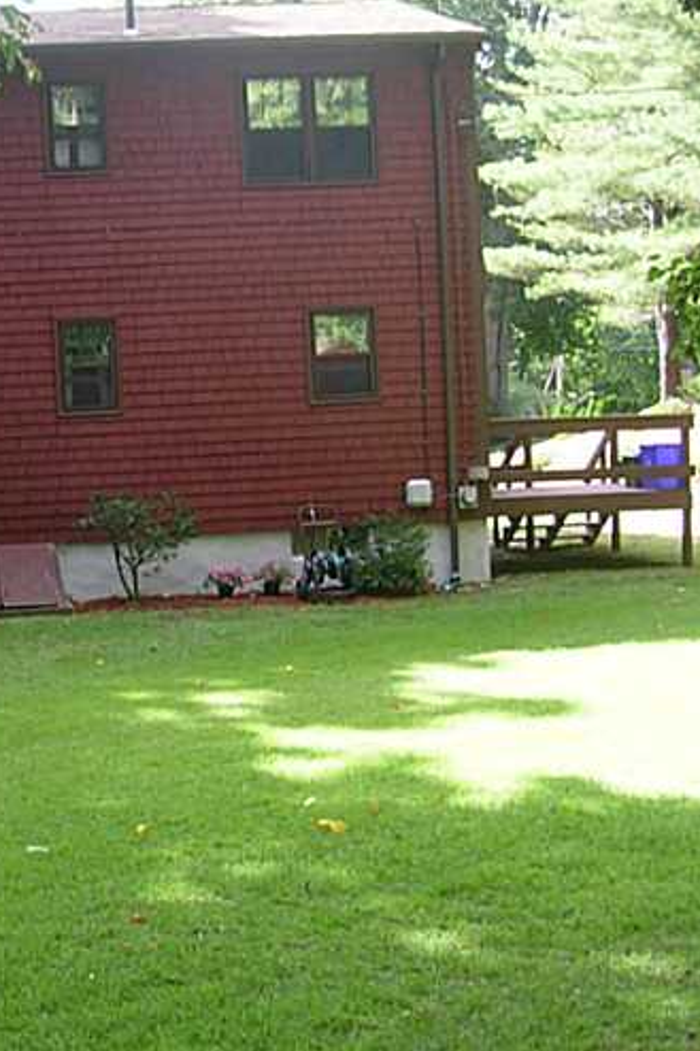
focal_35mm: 64
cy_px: 500
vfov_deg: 31.4
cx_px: 38
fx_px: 1868
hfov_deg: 20.7
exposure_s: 1/99.1
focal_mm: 5.8
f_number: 2.8
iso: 50
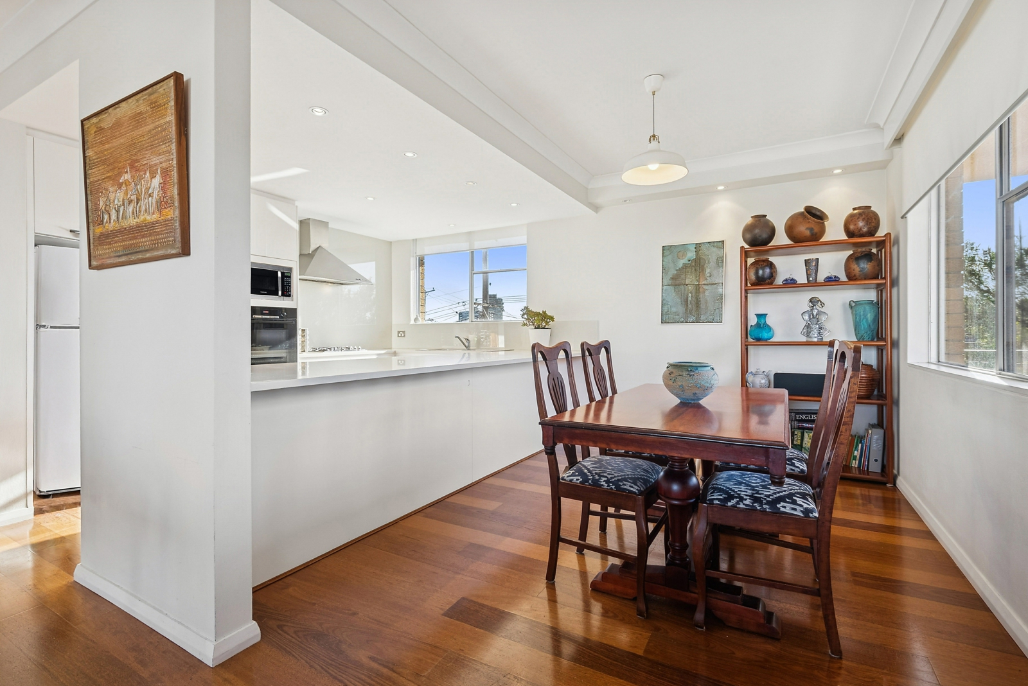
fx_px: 457
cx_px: 514
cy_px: 343
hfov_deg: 96.7
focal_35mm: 16
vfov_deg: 73.8
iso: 100
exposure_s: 1/50
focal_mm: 16
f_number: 10
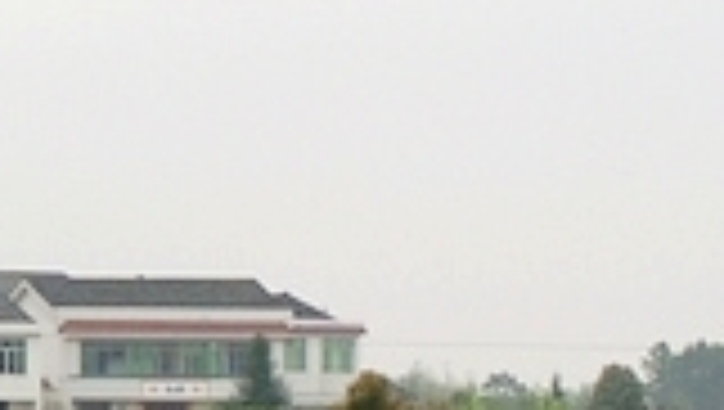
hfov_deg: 8.8
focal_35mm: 238
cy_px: 345
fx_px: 4580
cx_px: -472
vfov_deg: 5.1
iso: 200
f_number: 8
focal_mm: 35
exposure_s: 1/160
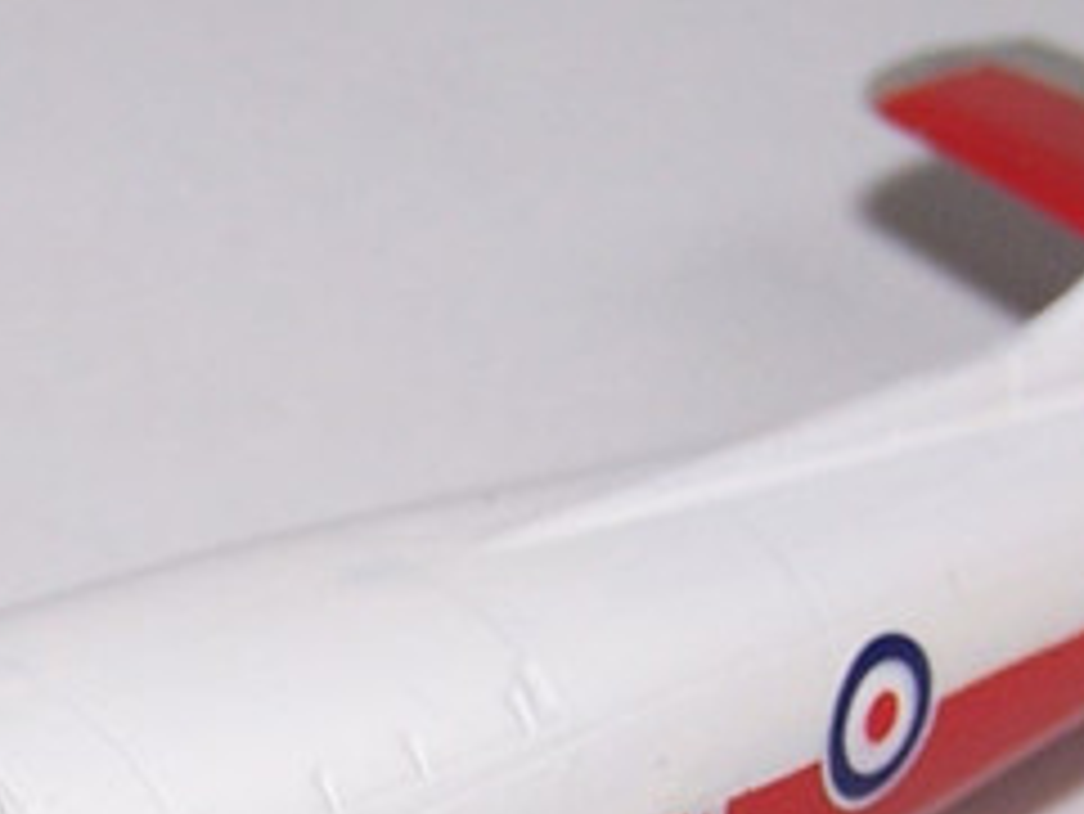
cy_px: 895
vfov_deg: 8.8
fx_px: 5264
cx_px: 169
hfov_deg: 11.7
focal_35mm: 168
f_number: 2.8
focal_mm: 6.3
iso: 80
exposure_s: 1/60
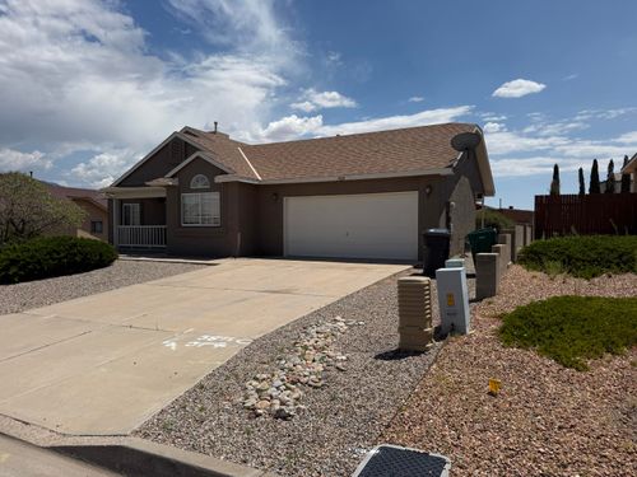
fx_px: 442
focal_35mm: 24
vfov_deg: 56.8
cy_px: 238
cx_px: 318
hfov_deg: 71.6
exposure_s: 1/10309
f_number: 1.78
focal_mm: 6.76
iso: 80
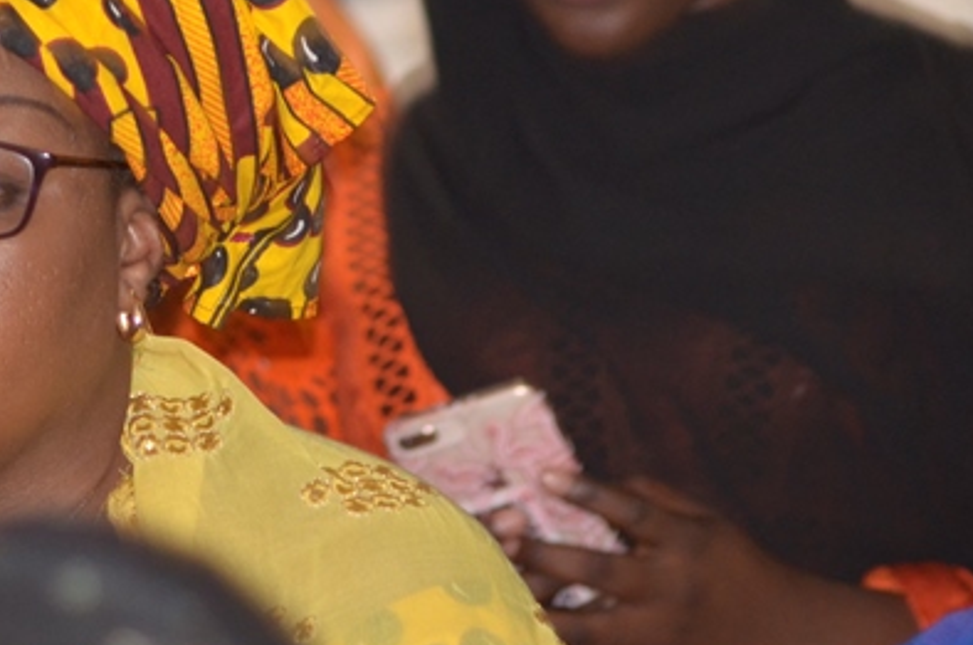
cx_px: 77
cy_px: -22
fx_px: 14196
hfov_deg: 3.9
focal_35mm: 526
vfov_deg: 2.6
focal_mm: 135
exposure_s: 1/50
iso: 640
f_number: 4.2
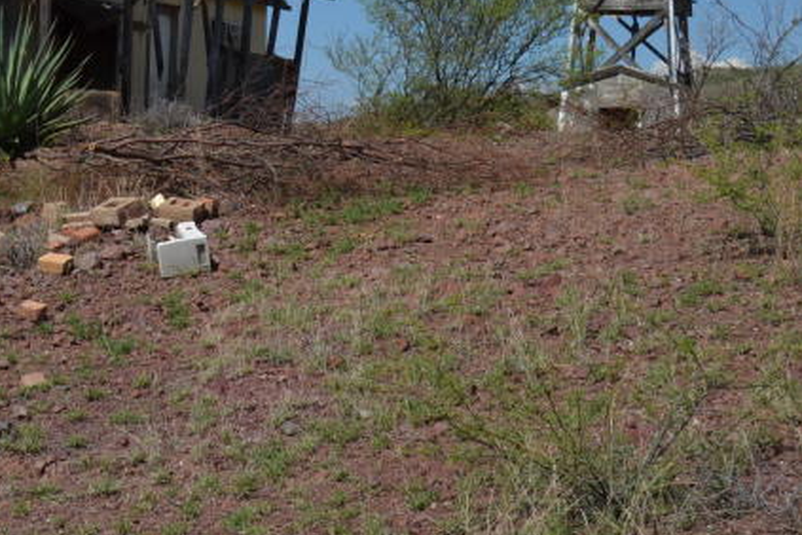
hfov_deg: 23.2
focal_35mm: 83
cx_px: -47
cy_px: -2
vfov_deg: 16.1
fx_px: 1849
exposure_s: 1/320
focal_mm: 26
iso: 100
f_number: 9
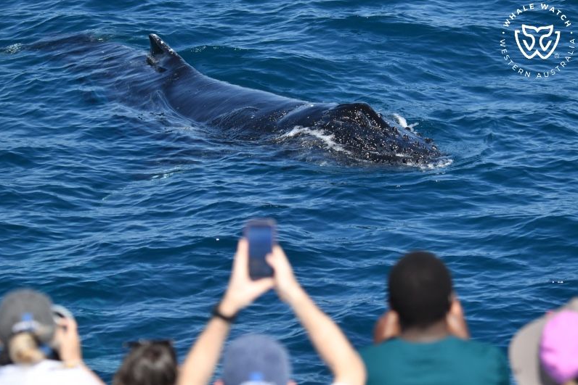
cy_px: 192
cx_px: 289
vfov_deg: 6.8
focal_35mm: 201
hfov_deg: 10.2
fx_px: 3228
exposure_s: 1/8000
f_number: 5.3
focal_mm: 200
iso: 1250
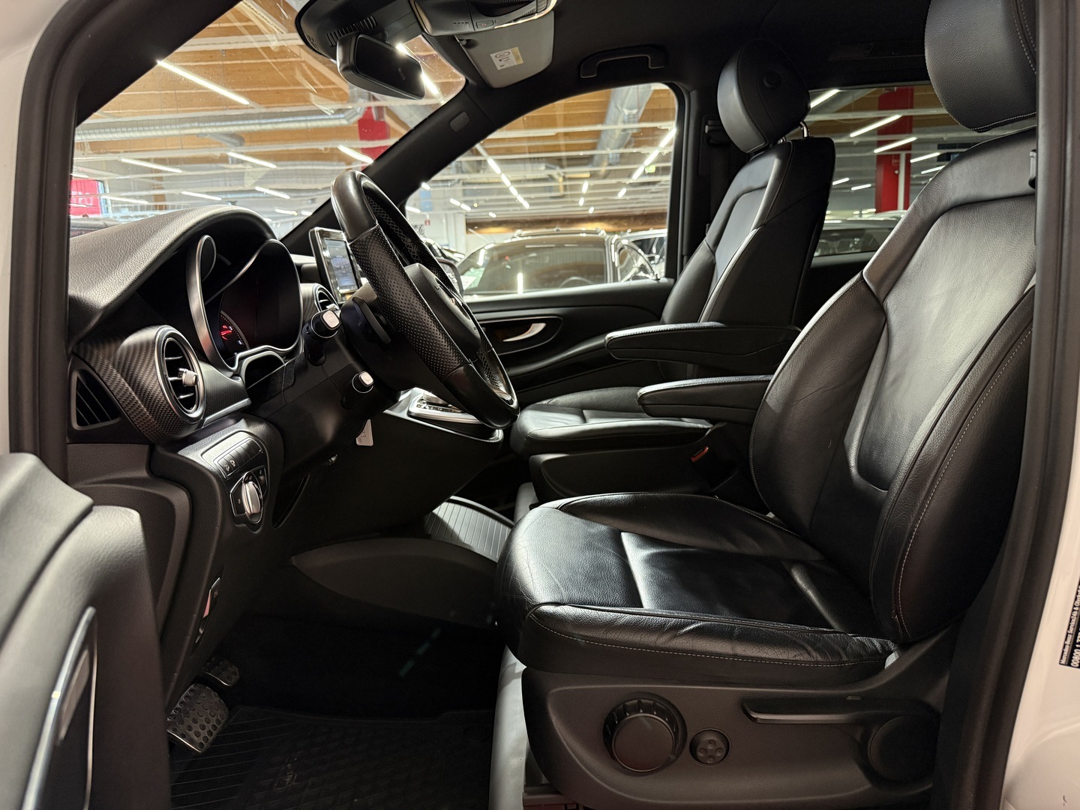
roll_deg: +2.4
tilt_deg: -10.4
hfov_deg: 71.6
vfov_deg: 56.8
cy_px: 405
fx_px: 749
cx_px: 540
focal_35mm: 24
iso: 500
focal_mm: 6.76
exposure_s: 1/49
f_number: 1.78
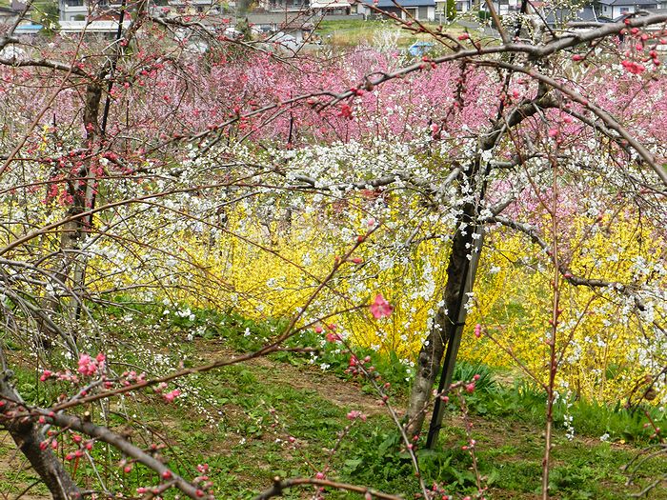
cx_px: 334
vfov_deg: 11.4
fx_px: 2505
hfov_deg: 15.2
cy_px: 250
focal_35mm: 130
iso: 200
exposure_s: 1/800
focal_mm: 23.1
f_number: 6.3
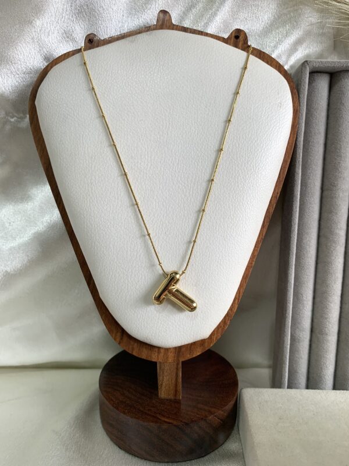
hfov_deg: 53.1
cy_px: 233
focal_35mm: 26
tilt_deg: -15.9
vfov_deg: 67.3
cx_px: 174
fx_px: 350
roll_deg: -0.8
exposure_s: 1/100
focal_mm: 4.25
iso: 64
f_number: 1.8
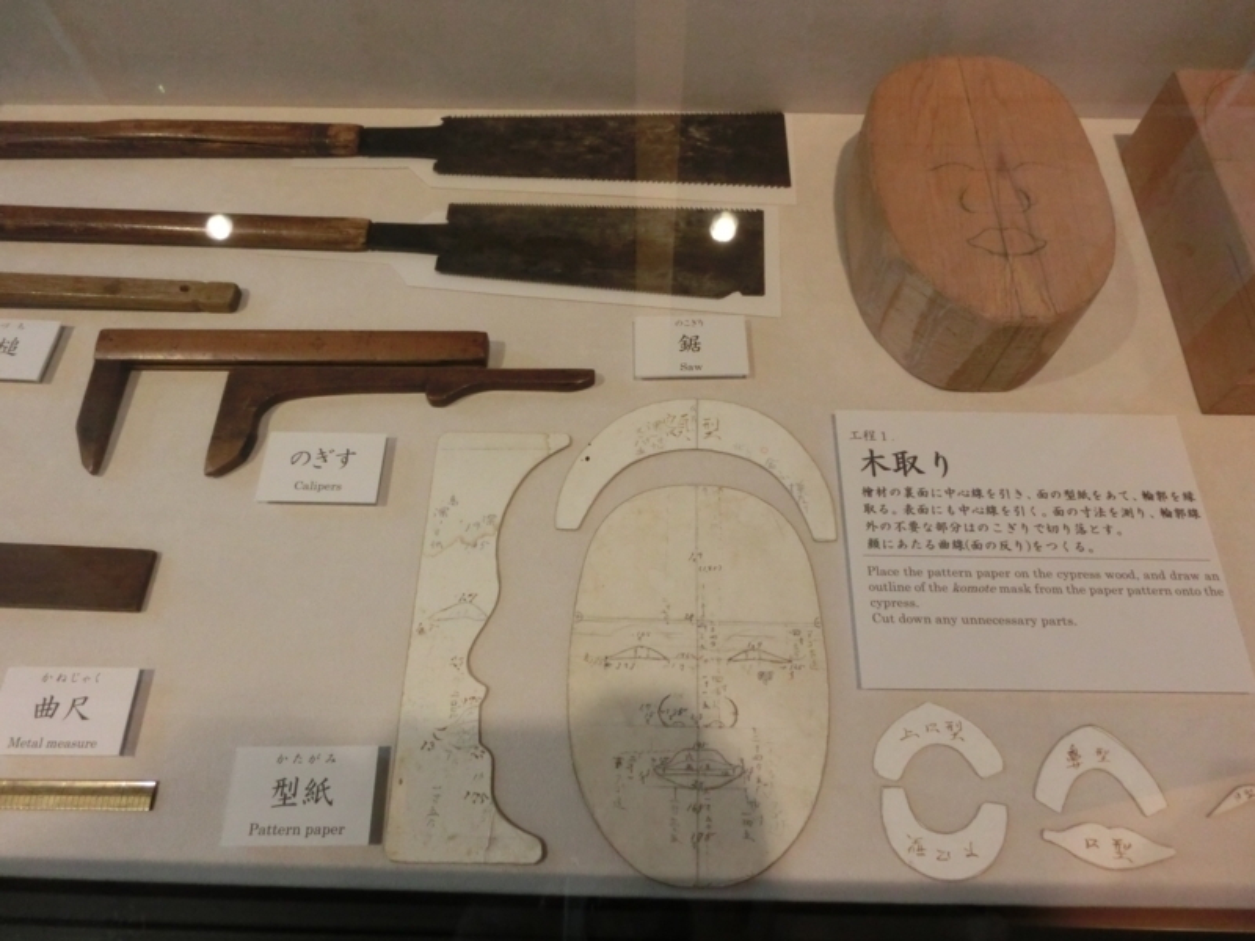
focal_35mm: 24
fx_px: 870
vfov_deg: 56.8
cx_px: 628
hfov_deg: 71.6
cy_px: 470
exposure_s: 1/125
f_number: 3
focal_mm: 4.24
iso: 640
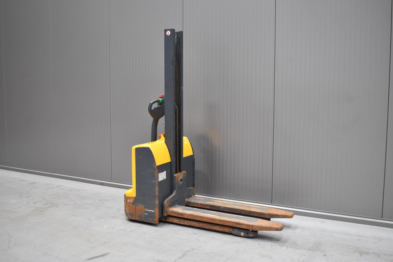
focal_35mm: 34
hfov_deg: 55.1
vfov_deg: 38.4
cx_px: 196
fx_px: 377
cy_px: 131
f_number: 3.8
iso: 1600
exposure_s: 1/60
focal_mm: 23
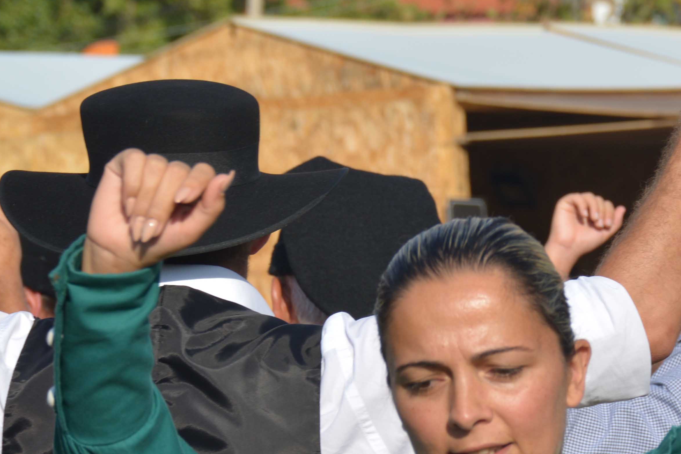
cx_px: 457
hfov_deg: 5.7
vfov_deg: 3.8
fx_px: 6871
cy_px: 307
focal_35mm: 363
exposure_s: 1/320
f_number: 9
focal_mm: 95
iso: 100
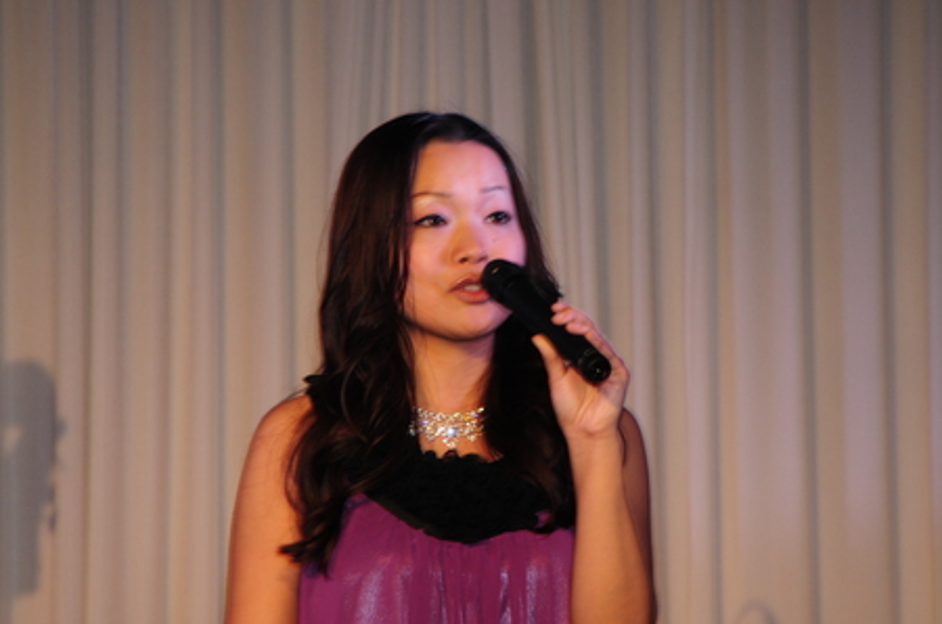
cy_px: 312
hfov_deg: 11.4
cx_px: 471
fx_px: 4700
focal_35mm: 180
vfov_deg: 7.6
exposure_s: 1/30
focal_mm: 120
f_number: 5.6
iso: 400
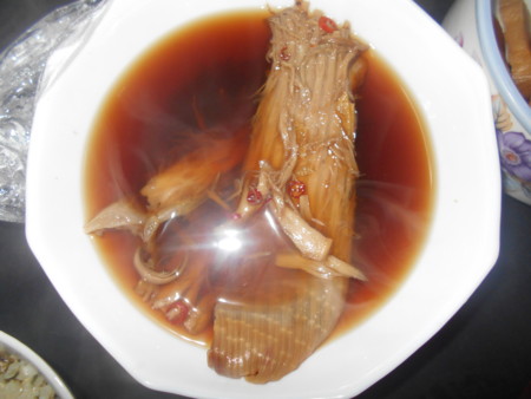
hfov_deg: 67.3
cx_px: 266
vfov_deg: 53.1
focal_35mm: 26
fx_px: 399
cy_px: 200
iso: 200
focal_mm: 4.6
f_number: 8
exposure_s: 1/25
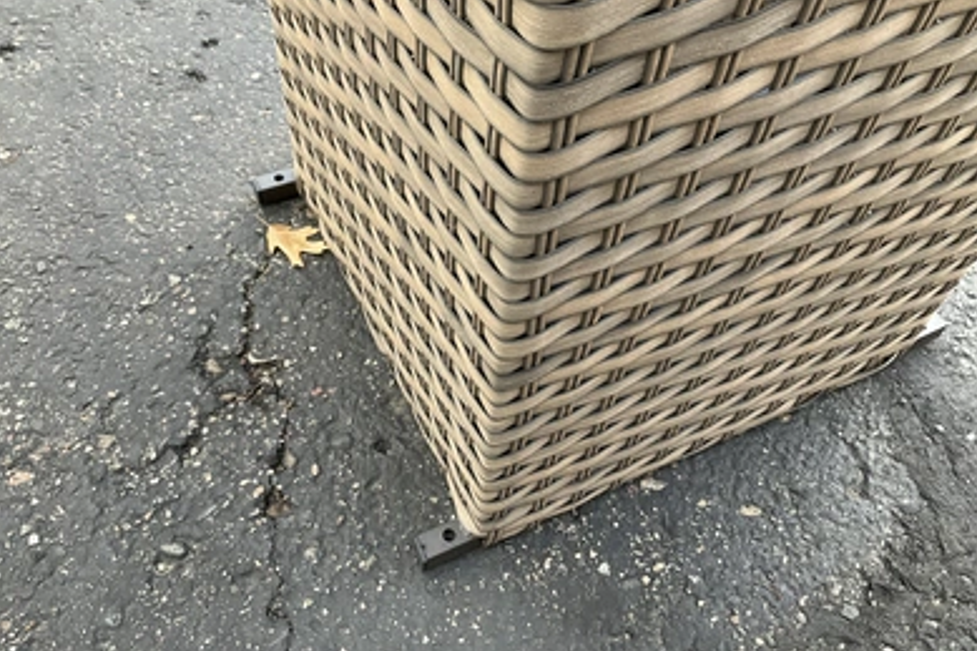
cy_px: 279
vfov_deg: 42.2
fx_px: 841
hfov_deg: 60.3
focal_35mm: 31
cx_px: 477
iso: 64
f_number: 1.8
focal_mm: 3
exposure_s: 1/120
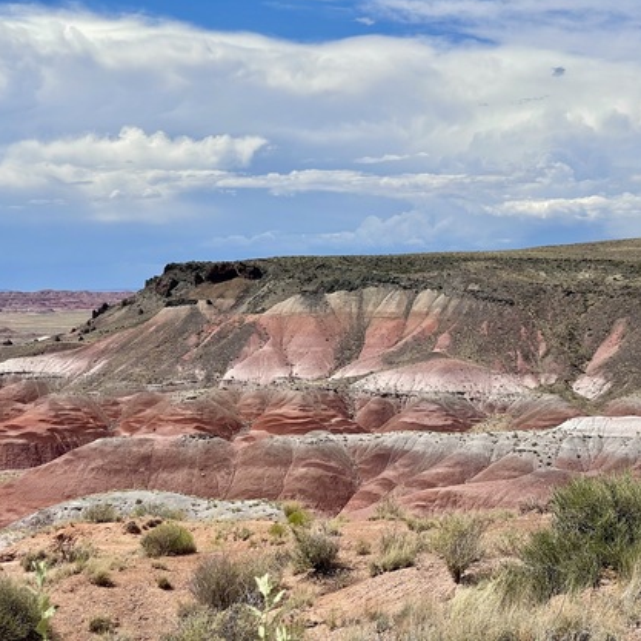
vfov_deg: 22.8
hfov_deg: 22.7
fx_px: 1592
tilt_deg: -1.7
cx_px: 280
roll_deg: -1.0
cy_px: 320
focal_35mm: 76
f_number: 2.2
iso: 20
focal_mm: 7.5
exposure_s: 1/2273
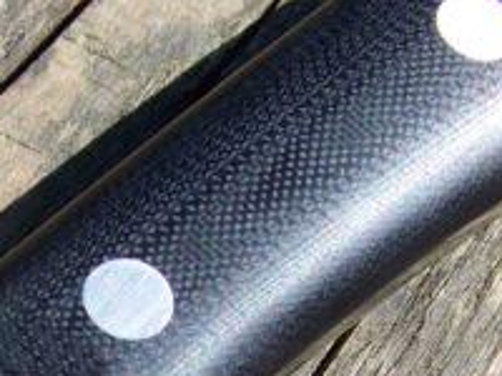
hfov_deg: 13.3
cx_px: 0
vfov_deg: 10.0
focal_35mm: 146
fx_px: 2117
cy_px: 479
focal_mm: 6.3
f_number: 4
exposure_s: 1/500
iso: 64
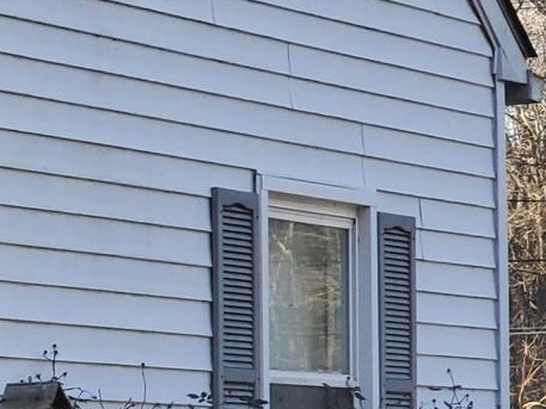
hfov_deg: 8.0
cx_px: -658
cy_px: 340
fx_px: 3676
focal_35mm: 233
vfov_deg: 6.4
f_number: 2.4
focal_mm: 6
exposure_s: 1/227
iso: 50
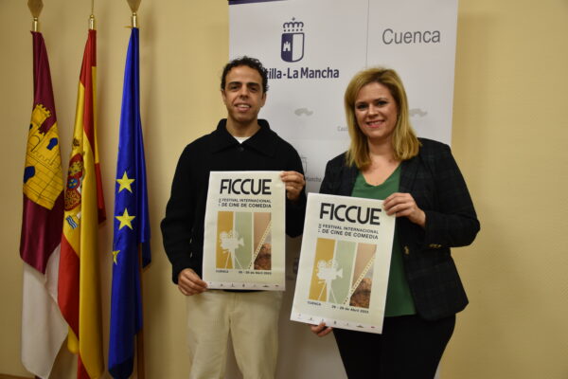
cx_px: 284
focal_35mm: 36
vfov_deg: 36.9
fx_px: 568
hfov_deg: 53.1
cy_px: 190
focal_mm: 24
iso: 450
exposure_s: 1/60
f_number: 4
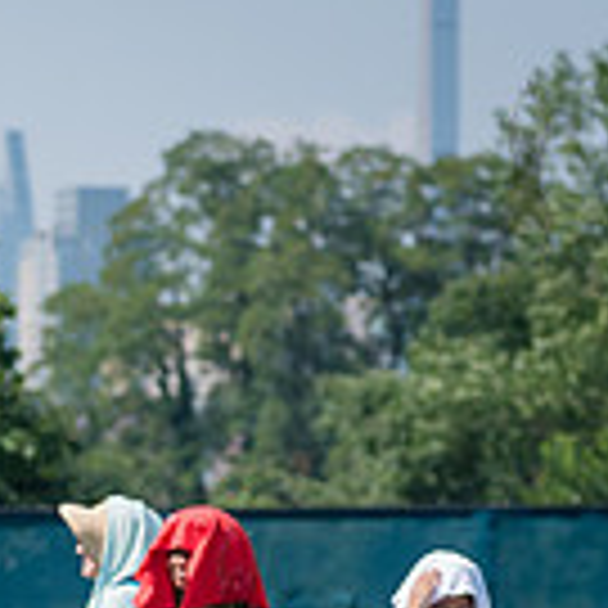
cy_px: 808
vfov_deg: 3.7
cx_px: -347
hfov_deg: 3.7
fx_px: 9379
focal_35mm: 472
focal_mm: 125
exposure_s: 1/2500
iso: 400
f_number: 5
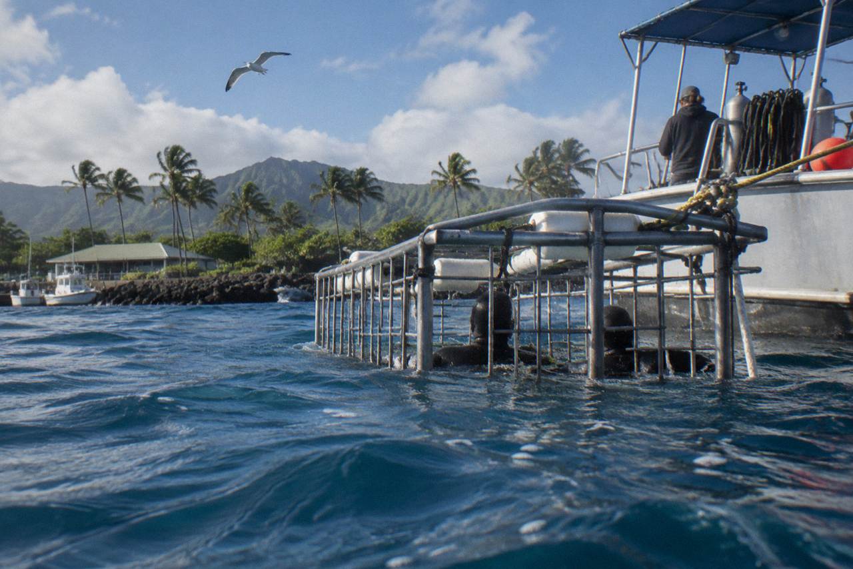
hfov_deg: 54.4
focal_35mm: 35
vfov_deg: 37.8
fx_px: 829
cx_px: 426
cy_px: 284
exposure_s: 1/2000
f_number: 4
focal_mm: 35
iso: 500
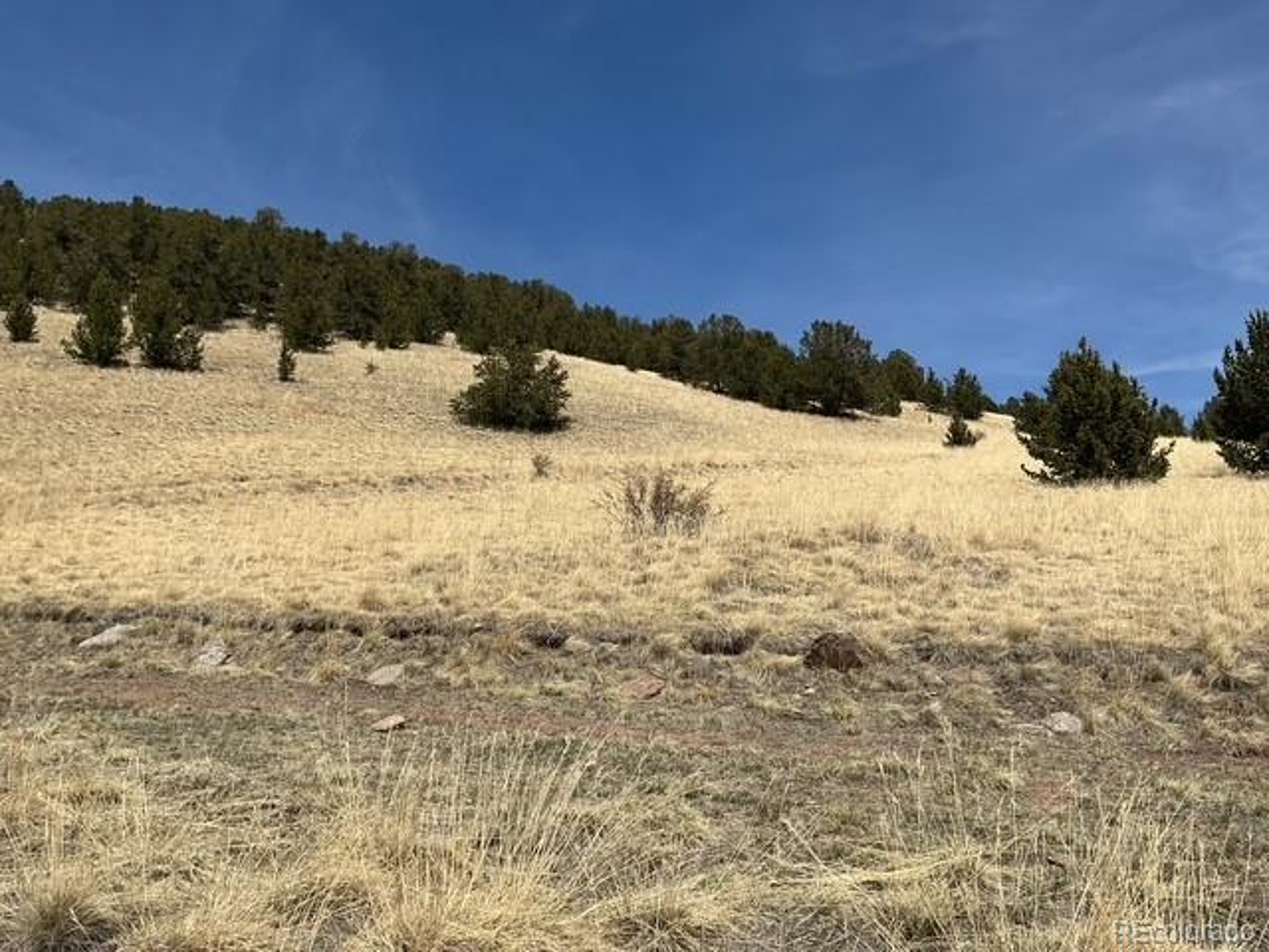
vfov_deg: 48.2
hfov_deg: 61.7
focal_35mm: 29
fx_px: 1063
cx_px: 634
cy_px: 476
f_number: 1.8
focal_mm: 3
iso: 25
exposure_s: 1/3322
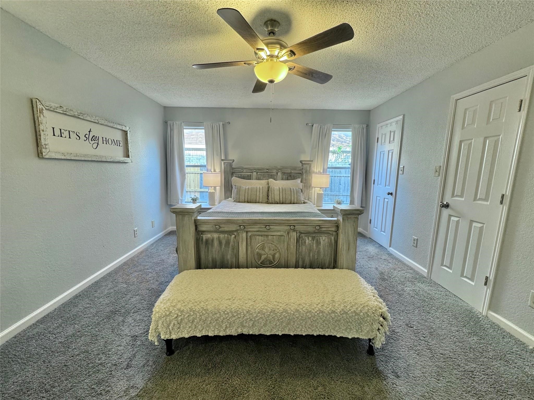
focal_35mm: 14
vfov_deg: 85.7
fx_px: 216
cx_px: 267
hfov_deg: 102.1
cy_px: 200
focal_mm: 2.22
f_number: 2.2
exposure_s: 1/120
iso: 320
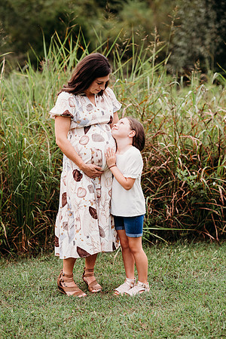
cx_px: 113
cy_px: 170
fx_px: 800
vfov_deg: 23.9
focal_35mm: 85
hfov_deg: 16.1
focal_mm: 85
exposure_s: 1/200
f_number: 2.5
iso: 320
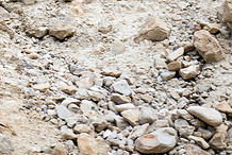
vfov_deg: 7.3
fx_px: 1200
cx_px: -29
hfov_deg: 10.9
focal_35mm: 186
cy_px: -29
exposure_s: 1/1000
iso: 200
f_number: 2.8
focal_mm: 70
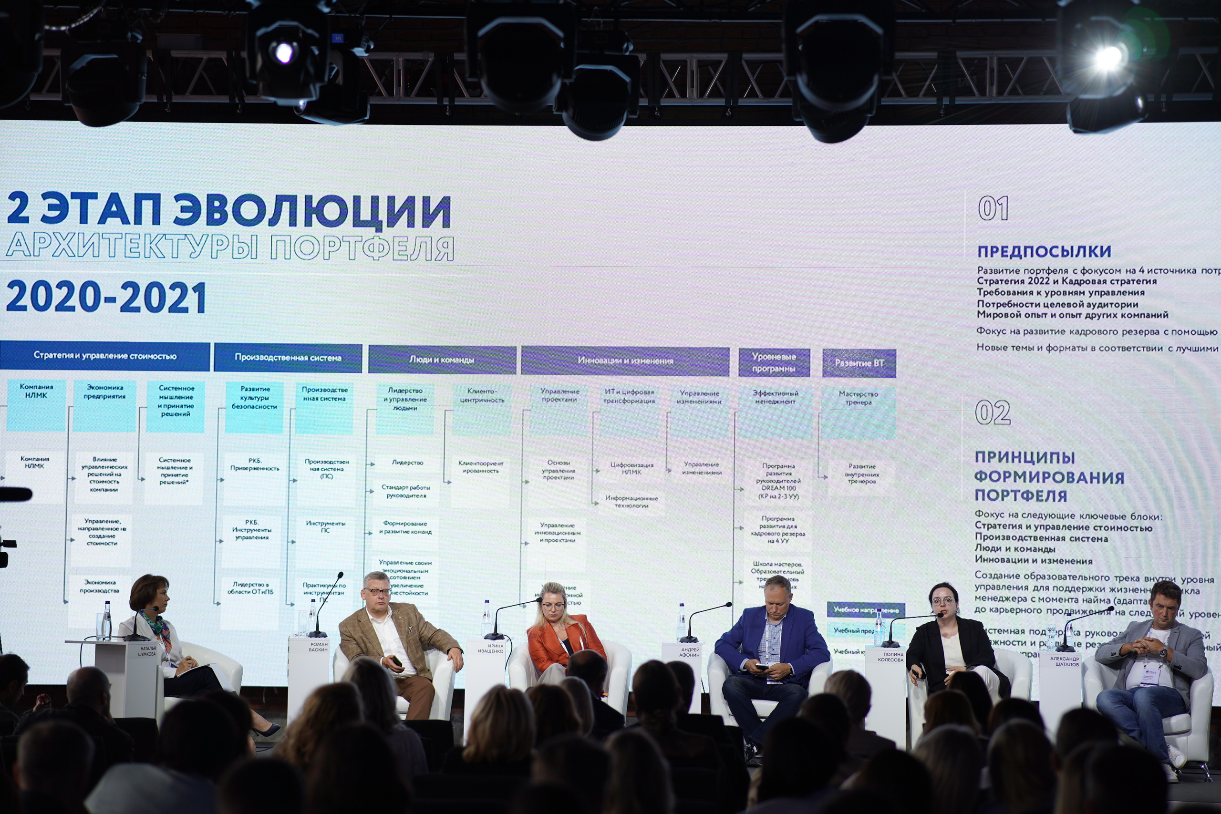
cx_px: 610
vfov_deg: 16.1
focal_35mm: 85
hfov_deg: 23.9
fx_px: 2883
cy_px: 407
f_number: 2
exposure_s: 1/200
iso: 125
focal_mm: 85
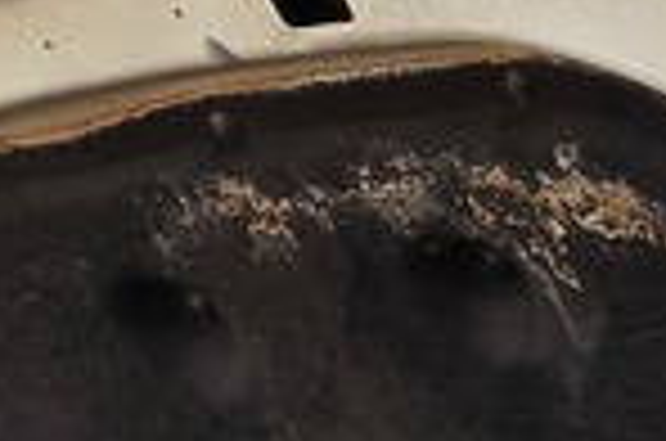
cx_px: 626
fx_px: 3064
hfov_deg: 12.3
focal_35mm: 166
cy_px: 1674
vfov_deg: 6.7
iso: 20
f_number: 1.7
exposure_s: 1/108
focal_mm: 6.25
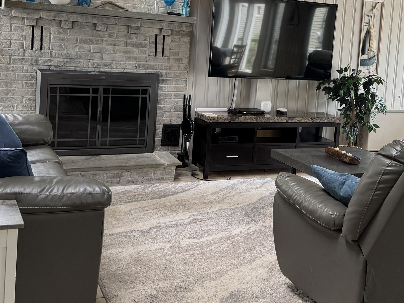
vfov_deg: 28.8
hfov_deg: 37.8
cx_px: 271
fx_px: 583
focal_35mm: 50
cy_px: 88
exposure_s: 1/121
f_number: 1.78
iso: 160
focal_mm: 6.76
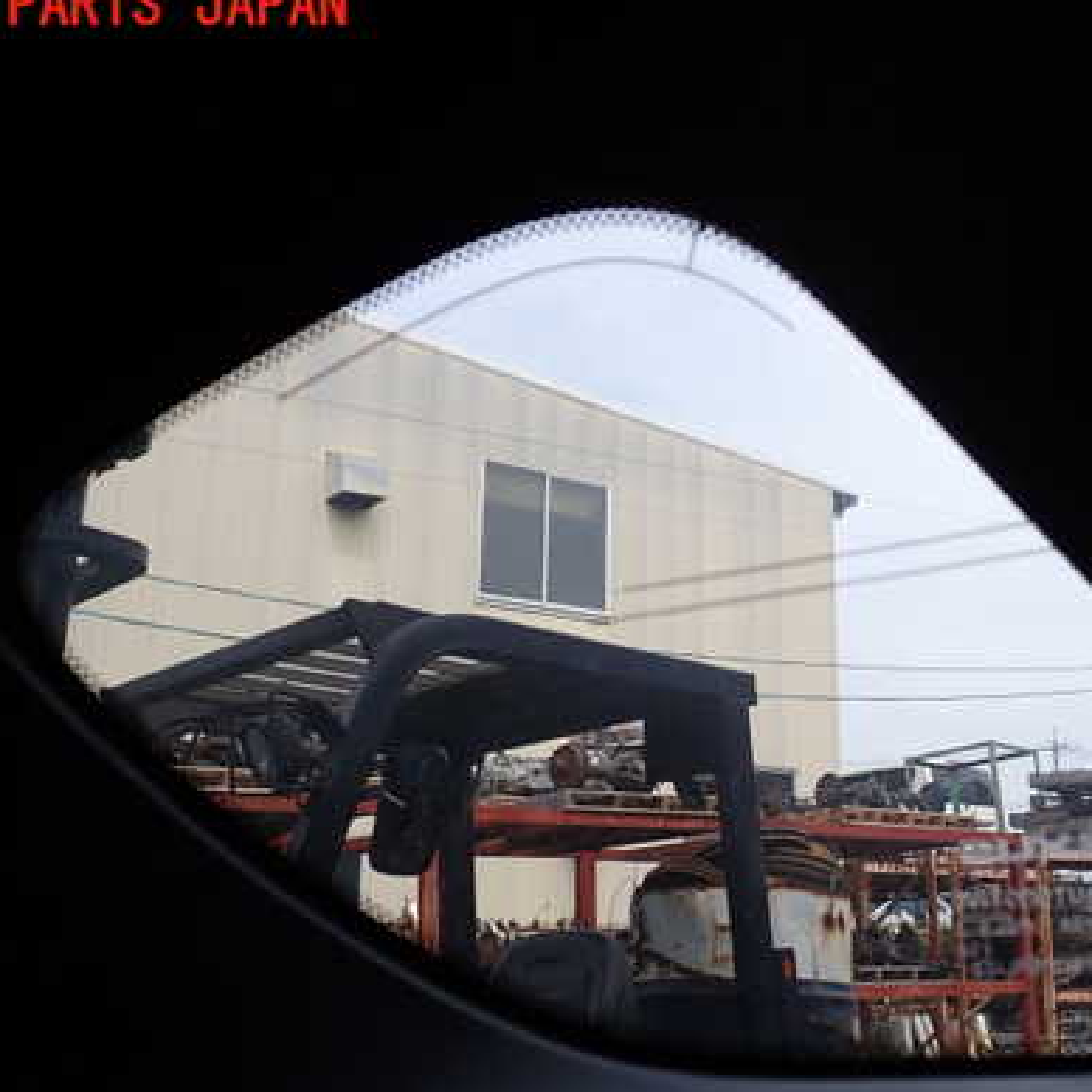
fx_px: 1463
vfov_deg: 40.9
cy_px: 605
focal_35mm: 41
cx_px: 681
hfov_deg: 40.6
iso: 100
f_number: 3.2
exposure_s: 1/250
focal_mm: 5.4
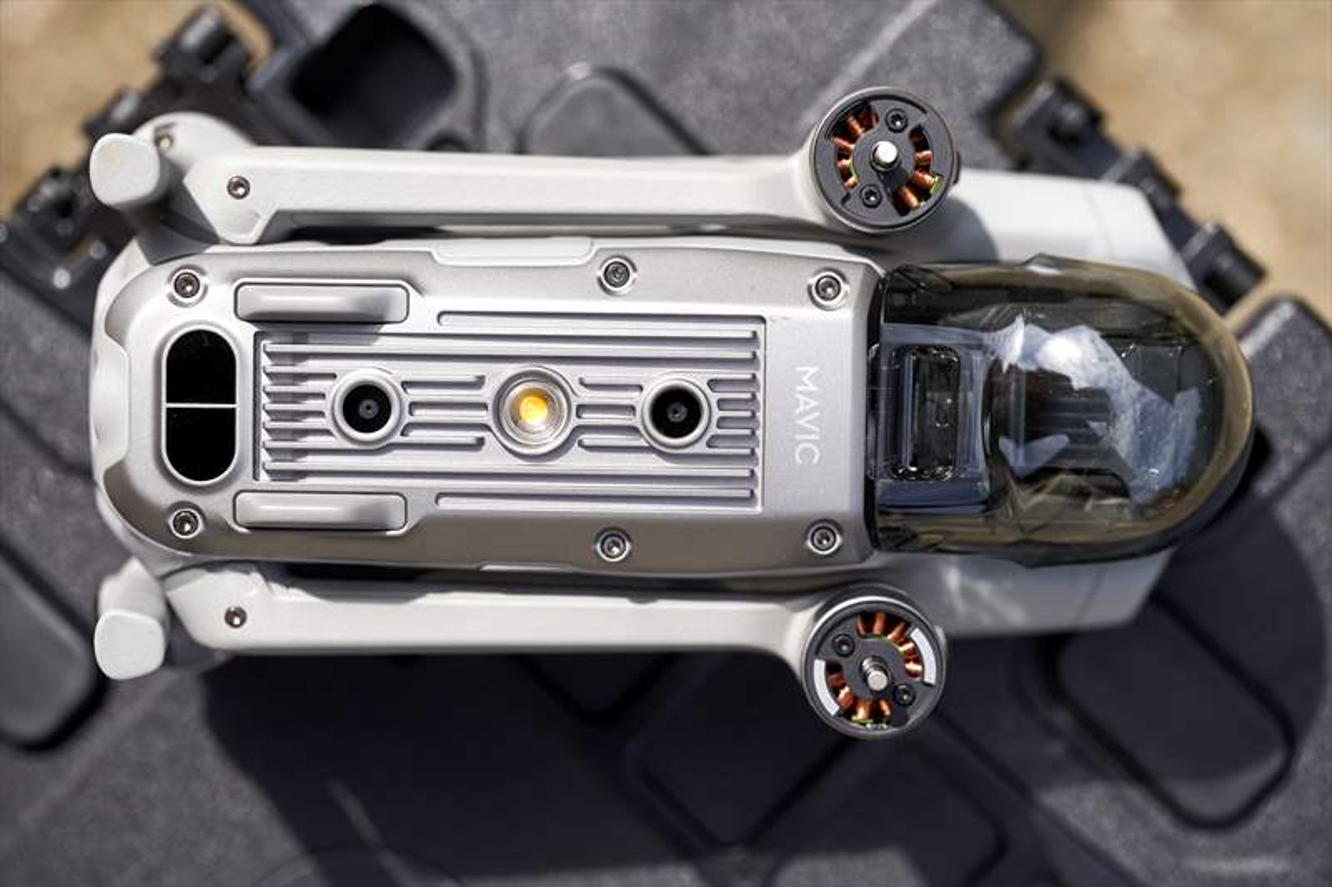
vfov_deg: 19.4
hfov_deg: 28.8
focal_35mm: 70
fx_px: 2589
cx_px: 666
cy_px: 444
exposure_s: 1/2500
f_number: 4
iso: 400
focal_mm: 70
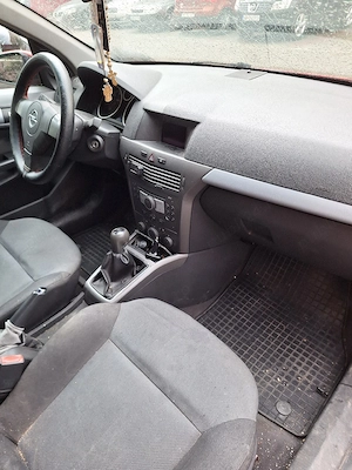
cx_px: 176
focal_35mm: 23
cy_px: 235
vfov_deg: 73.9
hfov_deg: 58.9
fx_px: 312
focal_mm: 5.54
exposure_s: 1/100
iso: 50
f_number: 1.8
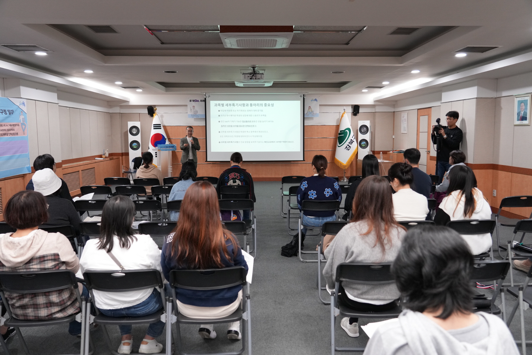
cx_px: 266
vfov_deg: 46.4
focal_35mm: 28
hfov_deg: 65.5
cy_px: 178
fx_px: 414
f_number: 4
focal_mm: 28
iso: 2500
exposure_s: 1/125
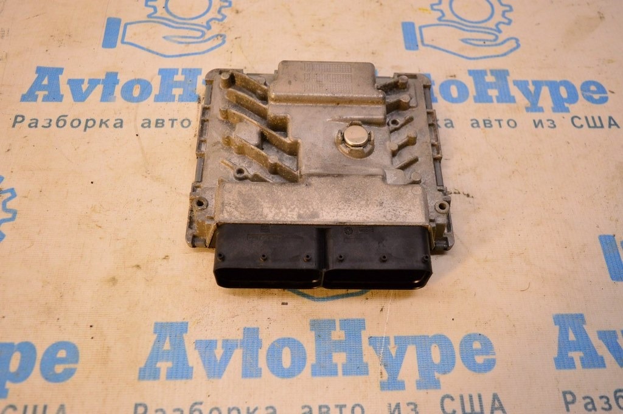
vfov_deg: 39.9
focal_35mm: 33
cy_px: 207
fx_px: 571
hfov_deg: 57.3
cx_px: 312
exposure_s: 1/500
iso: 1600
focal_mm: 22
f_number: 4
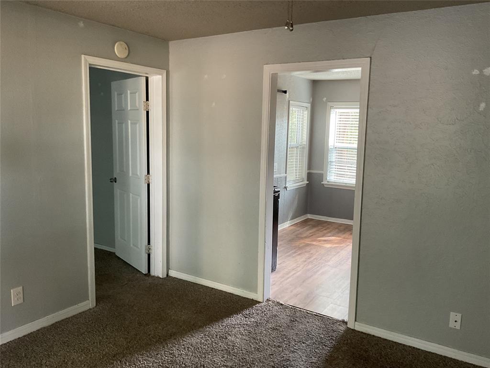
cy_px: 184
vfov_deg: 48.2
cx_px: 245
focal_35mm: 29
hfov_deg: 61.7
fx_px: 411
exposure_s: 1/60
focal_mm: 3
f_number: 1.8
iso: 160
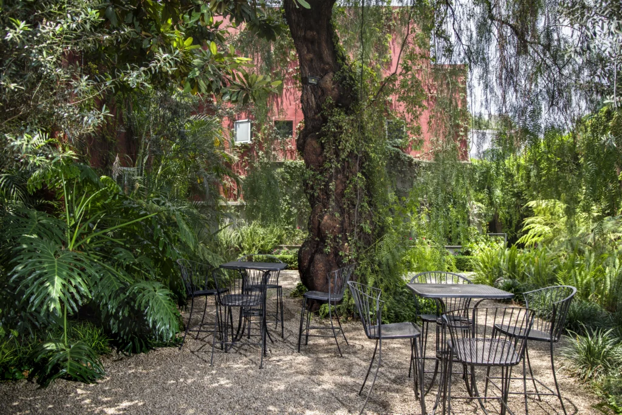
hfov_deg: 65.5
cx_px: 311
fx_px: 484
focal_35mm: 28
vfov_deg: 46.4
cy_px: 208
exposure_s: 1/200
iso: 100
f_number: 4.5
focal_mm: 28
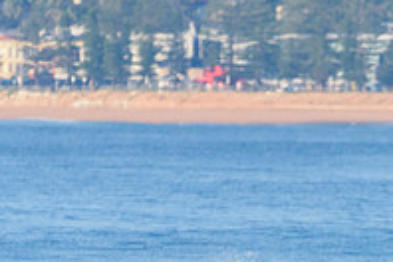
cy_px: 358
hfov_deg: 1.4
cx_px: 268
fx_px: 15981
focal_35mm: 1464
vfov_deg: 0.9
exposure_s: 1/2000
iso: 320
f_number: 5.6
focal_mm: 500
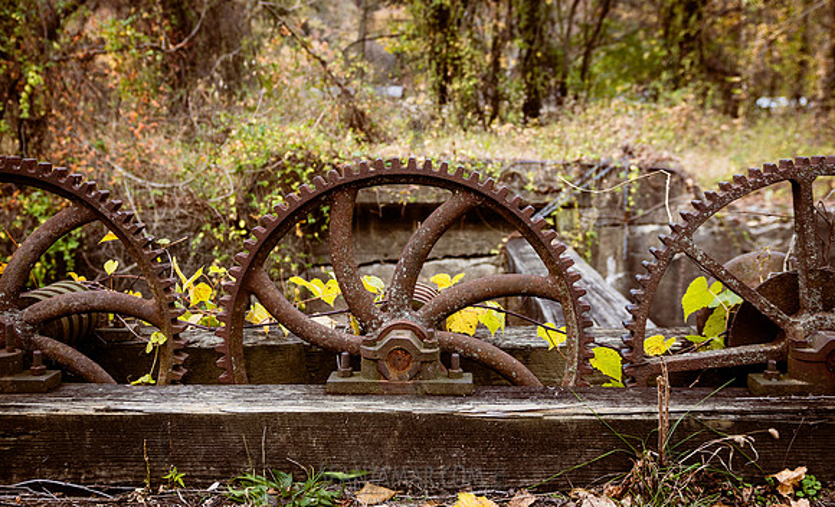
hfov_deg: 51.9
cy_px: 228
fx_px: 857
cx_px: 418
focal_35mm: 38
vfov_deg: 32.9
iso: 200
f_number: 2.8
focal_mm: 24
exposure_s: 1/500
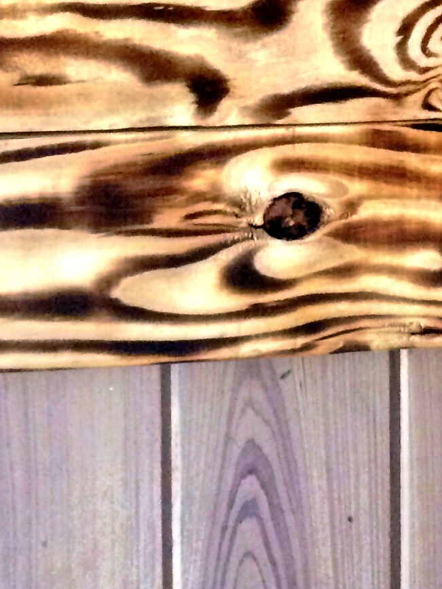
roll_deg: +0.8
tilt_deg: -3.0
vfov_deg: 17.2
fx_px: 1856
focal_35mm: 109
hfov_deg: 12.4
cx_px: 788
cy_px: -119
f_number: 2.2
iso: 250
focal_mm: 4.15
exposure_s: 1/30
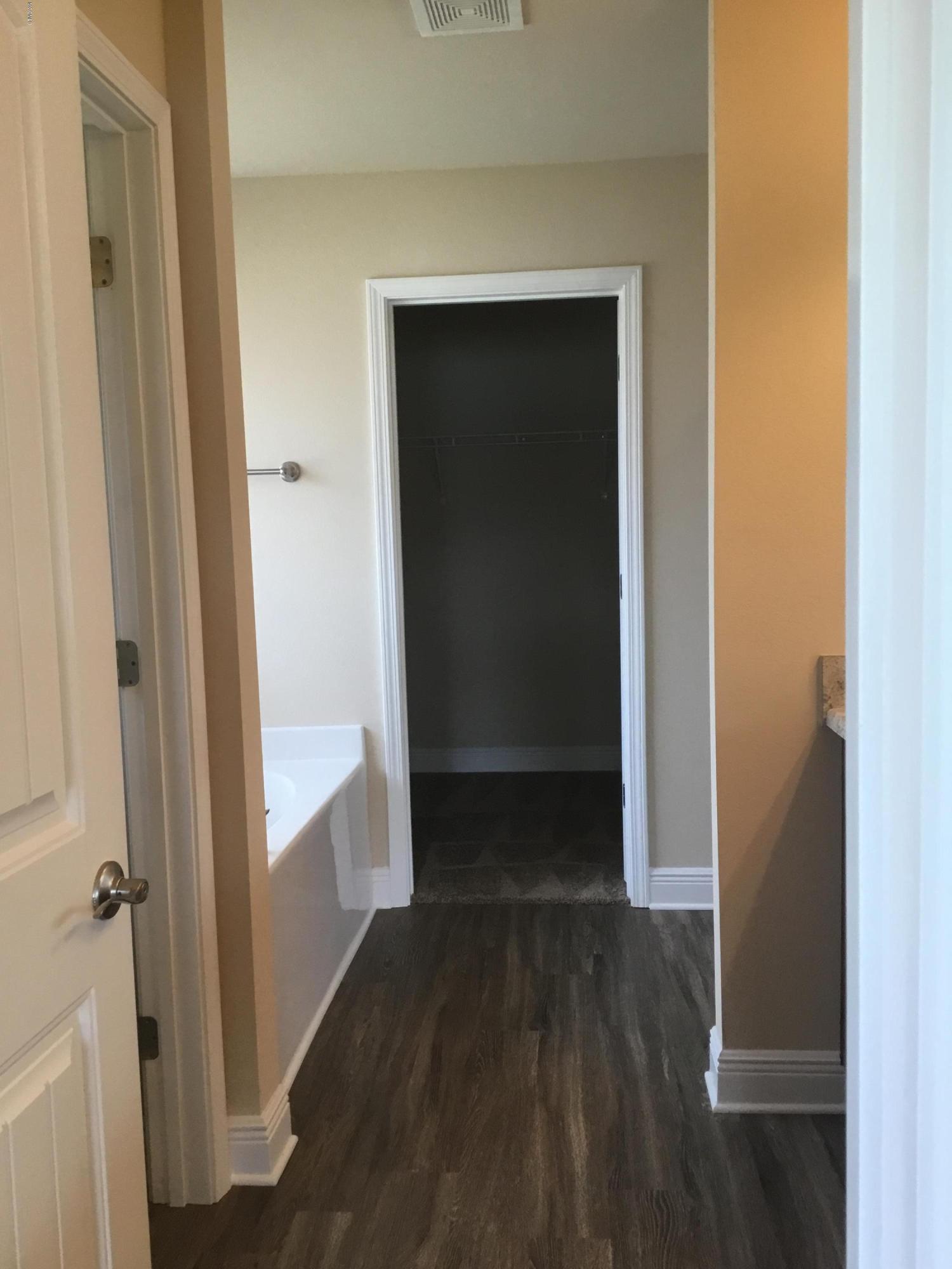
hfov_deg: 45.4
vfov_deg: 58.4
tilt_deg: -7.0
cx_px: 476
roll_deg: +2.3
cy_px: 634
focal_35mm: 31
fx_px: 1137
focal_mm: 3.3
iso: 32
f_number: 2.4
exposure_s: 1/30
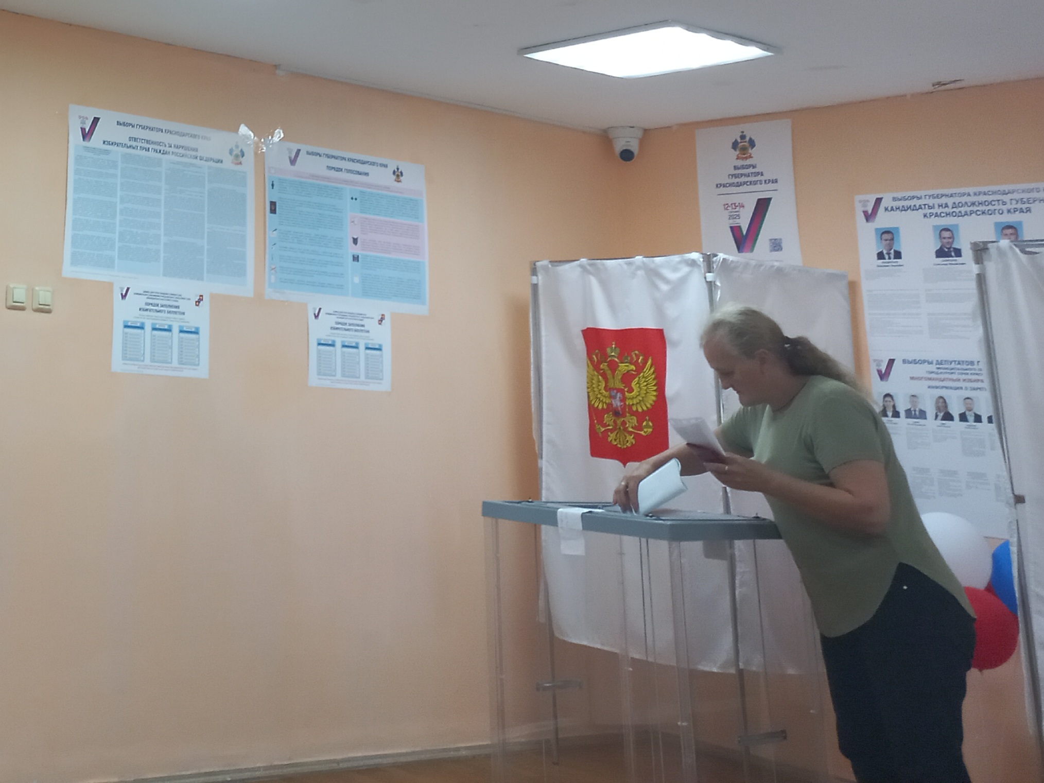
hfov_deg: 69.4
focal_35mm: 25
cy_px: 392
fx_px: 754
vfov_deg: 54.9
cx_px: 522
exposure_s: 1/50
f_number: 1.8
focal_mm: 4.6
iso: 100
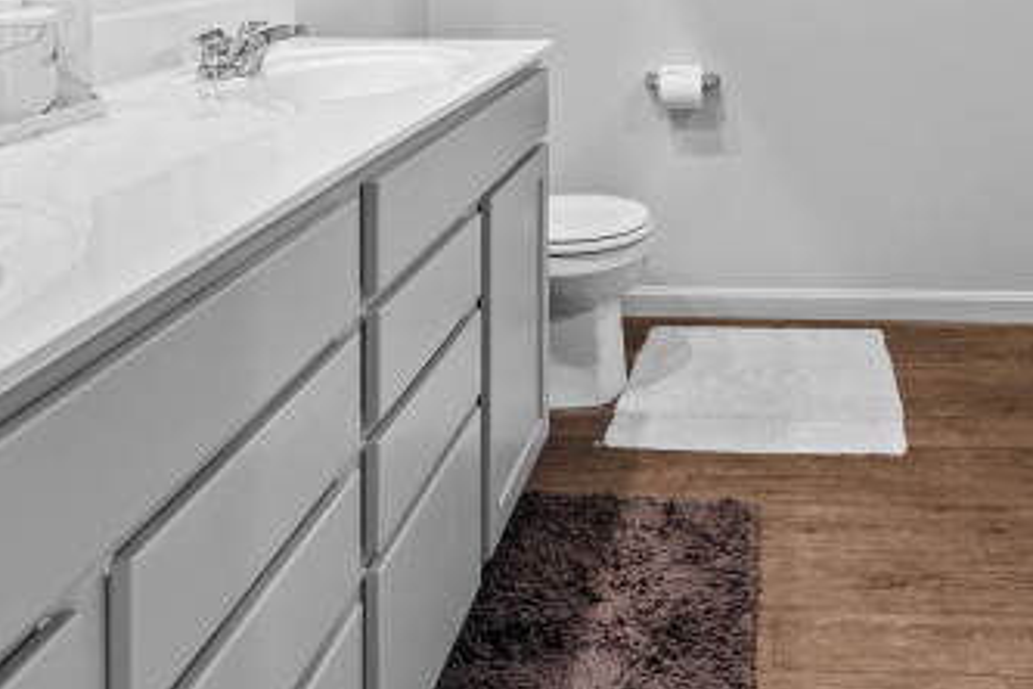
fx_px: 1033
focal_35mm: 36
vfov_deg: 32.4
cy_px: -71
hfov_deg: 51.5
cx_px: 737
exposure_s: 1/2.5
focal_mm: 16
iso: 800
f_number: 13
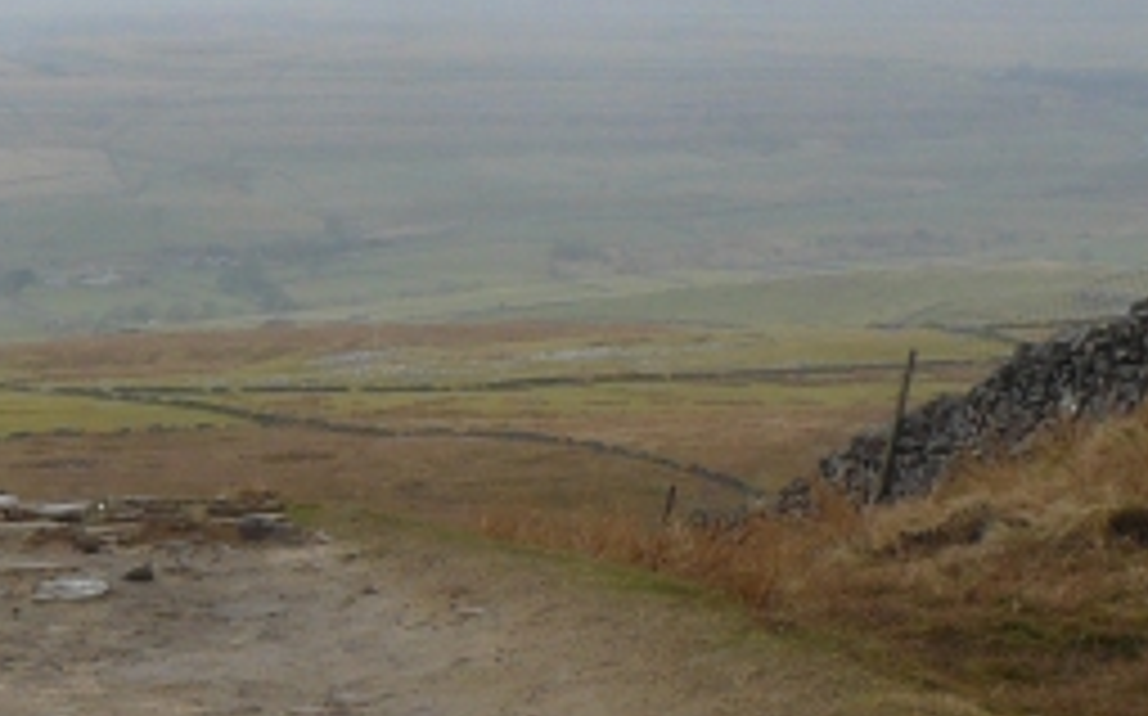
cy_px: 333
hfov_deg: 17.4
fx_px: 3596
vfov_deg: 11.4
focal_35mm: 115
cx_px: -180
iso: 100
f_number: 4
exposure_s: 1/200
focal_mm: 6
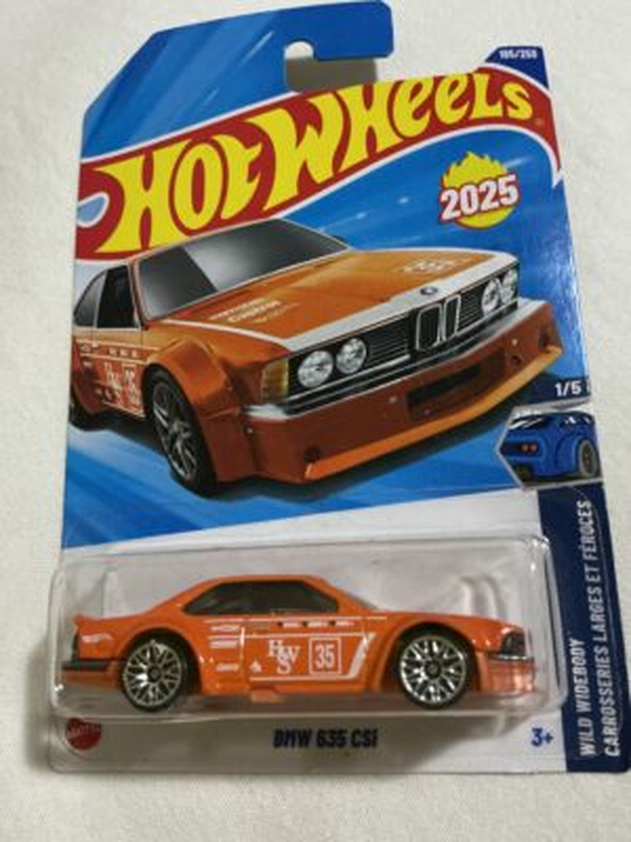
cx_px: 316
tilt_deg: -66.1
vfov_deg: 61.7
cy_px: 421
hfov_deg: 48.2
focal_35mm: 29
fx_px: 705
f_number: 1.8
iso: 400
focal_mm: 3
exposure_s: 1/30
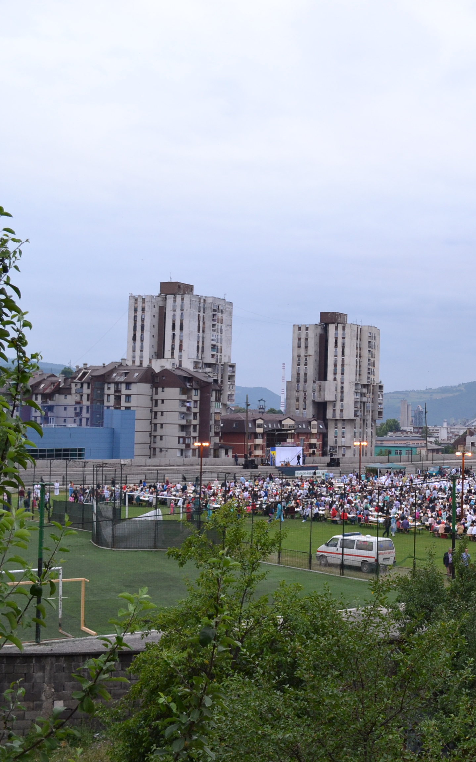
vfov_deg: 43.5
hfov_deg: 27.0
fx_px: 955
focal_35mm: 46
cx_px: 429
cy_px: 381
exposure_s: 1/125
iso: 400
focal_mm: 20
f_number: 5.6
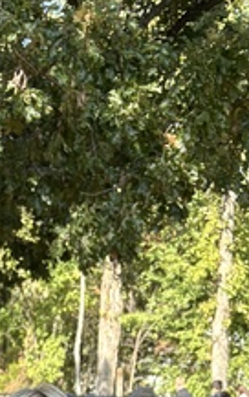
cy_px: 873
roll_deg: -0.5
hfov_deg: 9.9
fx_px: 1409
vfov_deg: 13.1
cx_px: -77
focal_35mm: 130
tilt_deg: -21.6
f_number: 1.6
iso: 50
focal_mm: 5.96
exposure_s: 1/341
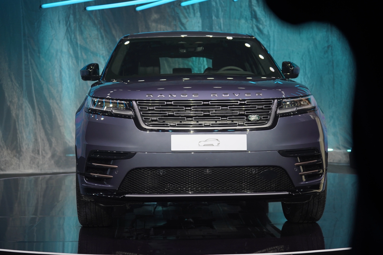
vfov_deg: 19.5
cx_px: 192
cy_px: 128
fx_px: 745
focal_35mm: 70
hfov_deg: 28.8
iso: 800
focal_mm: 70
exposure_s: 1/320
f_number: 4
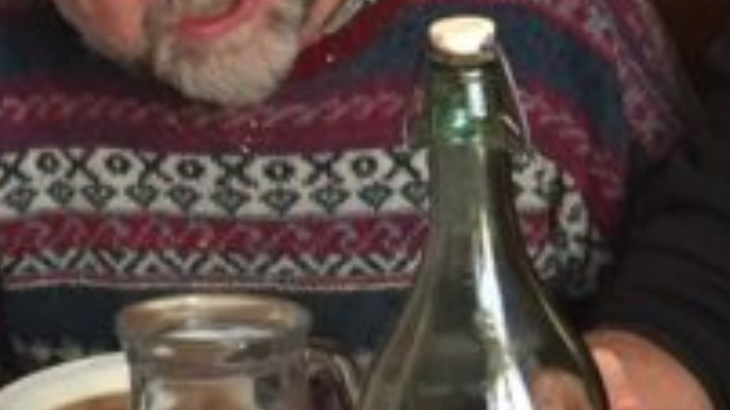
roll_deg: +0.6
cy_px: 4
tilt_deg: -12.3
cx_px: 821
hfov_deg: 13.1
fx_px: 3116
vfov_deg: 7.5
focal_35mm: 161
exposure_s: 1/33
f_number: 2.2
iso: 125
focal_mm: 4.15
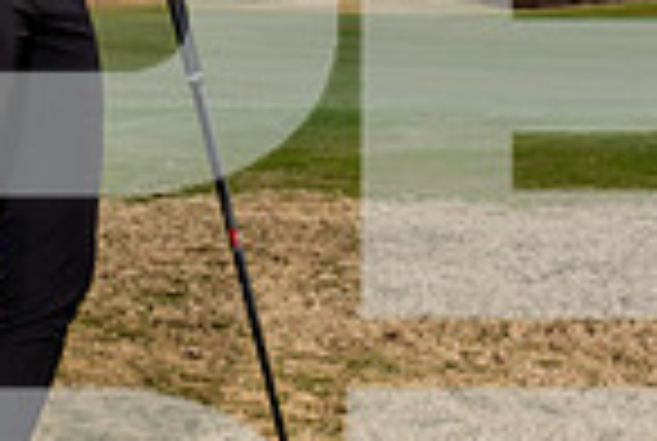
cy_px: 83
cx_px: -266
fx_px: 2176
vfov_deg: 11.5
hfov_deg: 16.0
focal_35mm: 119
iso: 100
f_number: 8
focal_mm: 30
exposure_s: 1/250
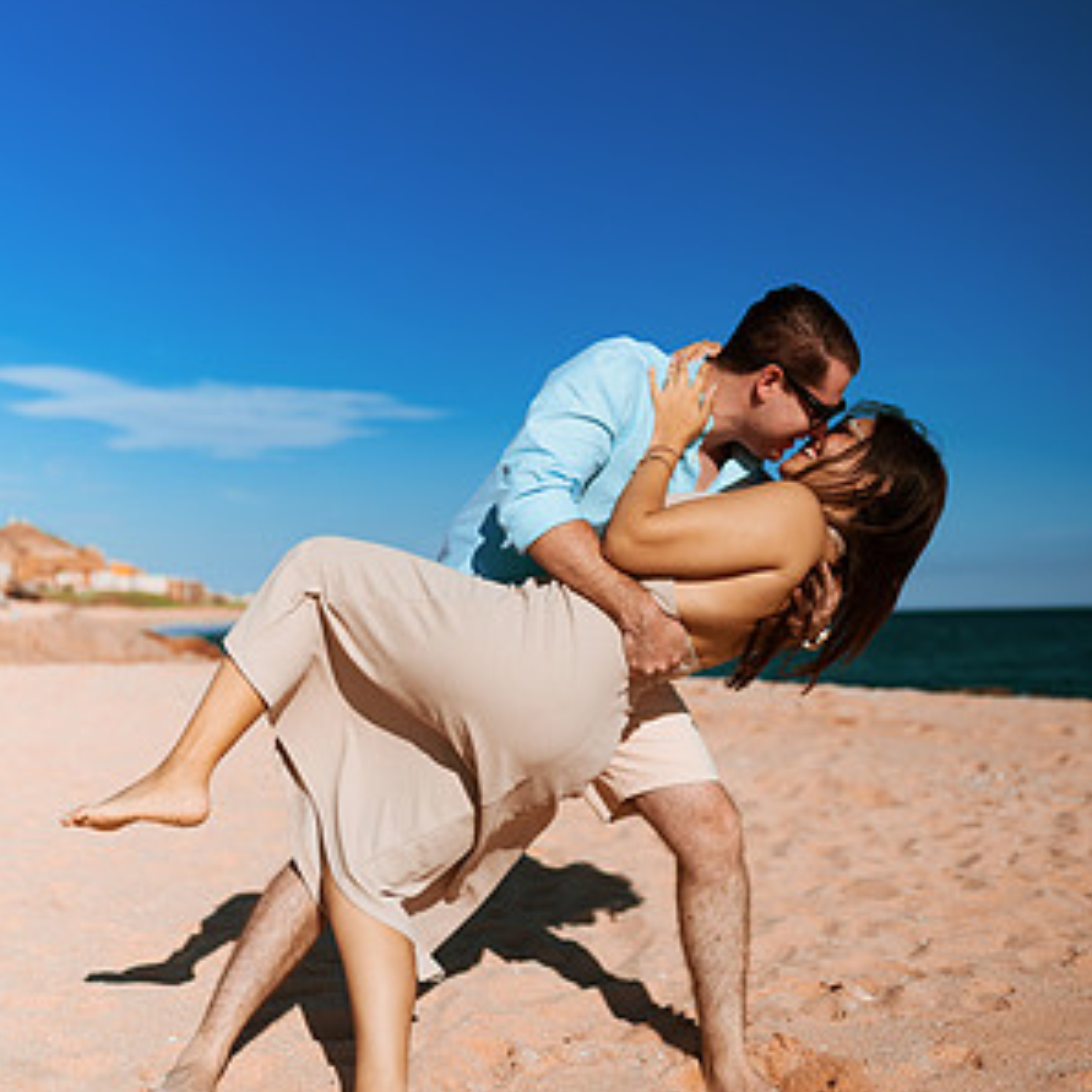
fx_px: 1606
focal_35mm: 45
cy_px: 478
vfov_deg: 37.5
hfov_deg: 37.6
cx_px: 544
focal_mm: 35
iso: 50
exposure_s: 1/8000
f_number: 1.8
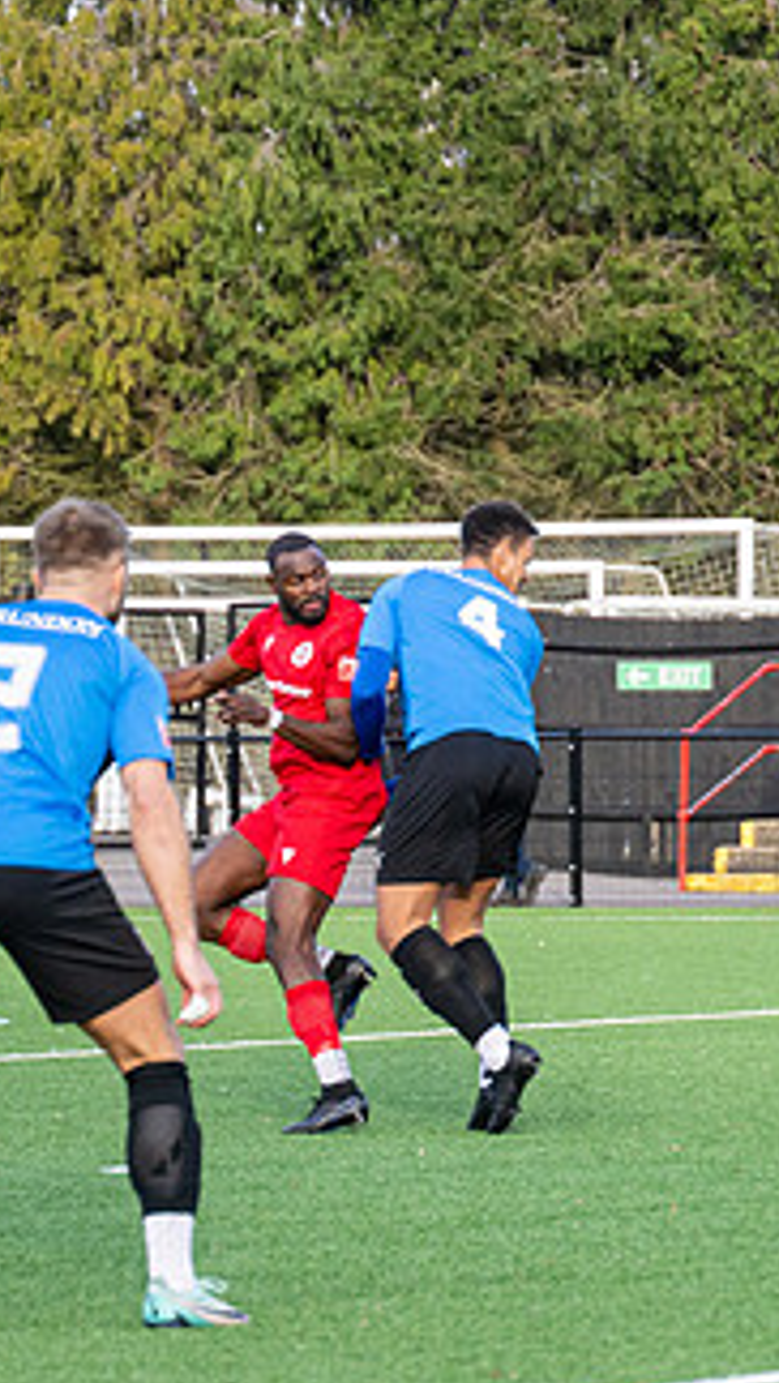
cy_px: 1021
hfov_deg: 4.4
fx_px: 10159
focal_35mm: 277
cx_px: 859
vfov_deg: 7.8
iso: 400
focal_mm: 104
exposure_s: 1/1000
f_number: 4
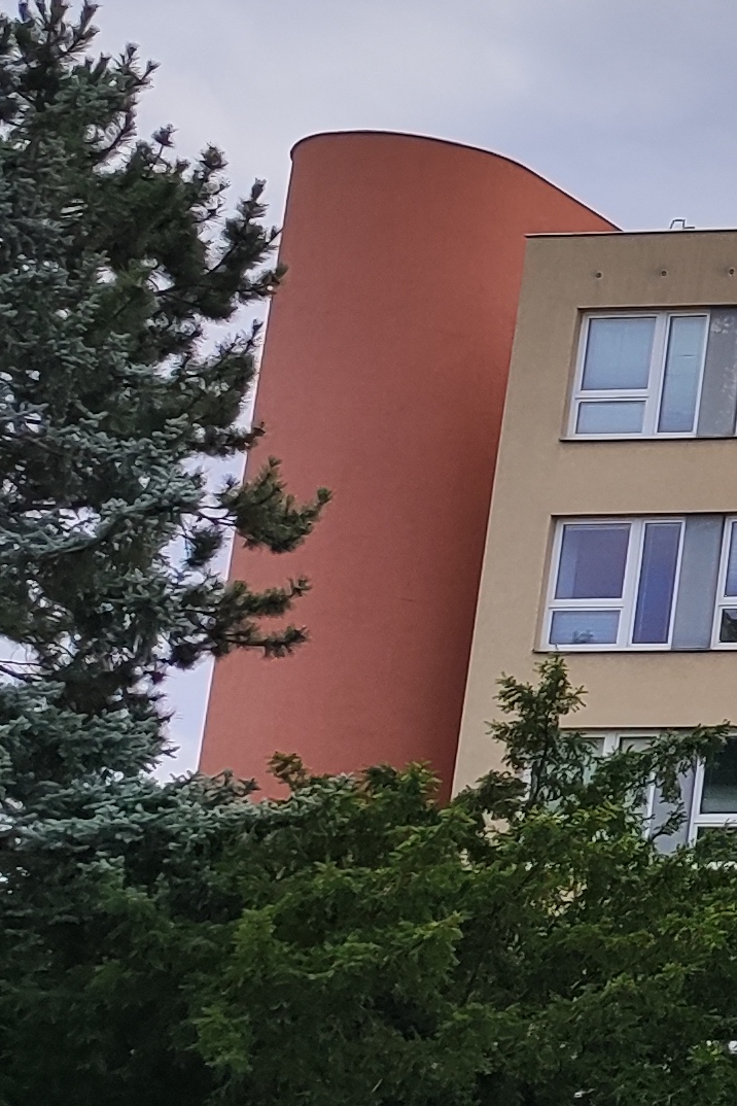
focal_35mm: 93
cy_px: 556
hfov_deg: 11.7
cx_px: 1838
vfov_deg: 21.9
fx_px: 2856
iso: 50
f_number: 1.89
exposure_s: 1/1380
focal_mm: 5.89
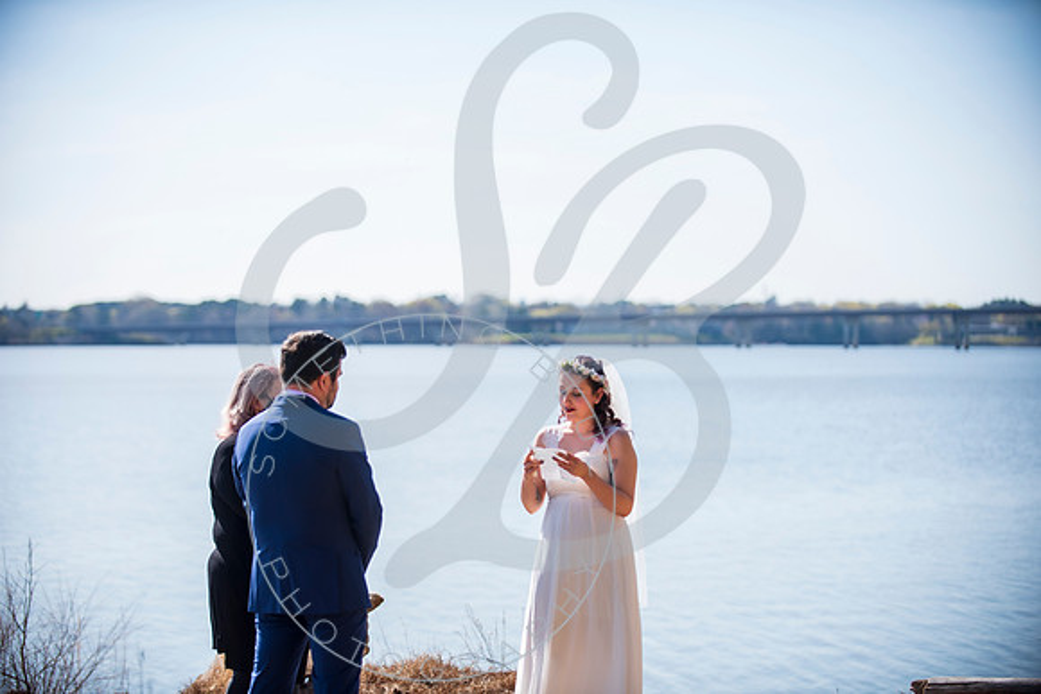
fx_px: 2748
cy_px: 347
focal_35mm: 95
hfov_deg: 21.5
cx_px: 520
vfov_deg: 14.4
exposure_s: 1/1000
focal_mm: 95
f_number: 2.8
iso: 100
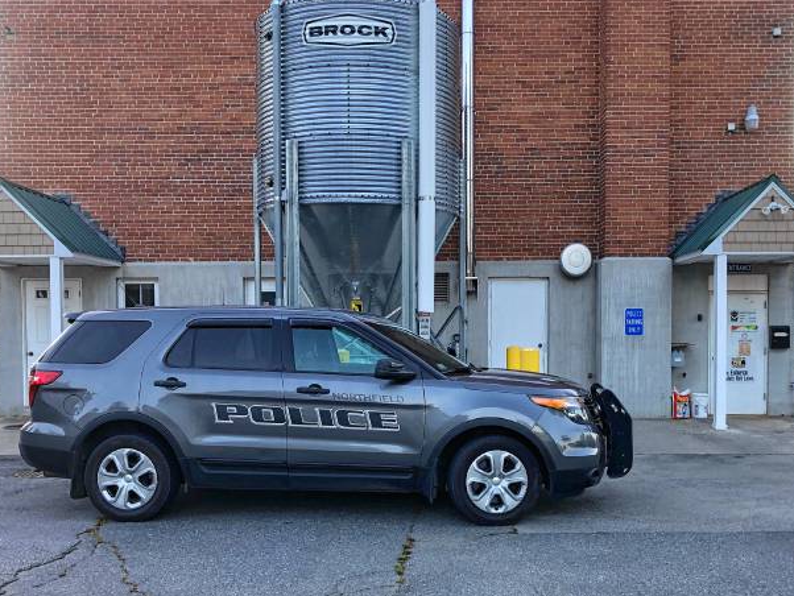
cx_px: 409
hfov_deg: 58.3
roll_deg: +0.6
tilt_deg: -2.9
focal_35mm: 31
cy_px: 322
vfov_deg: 45.4
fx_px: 711
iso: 64
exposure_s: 1/120
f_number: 1.8
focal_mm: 3.99
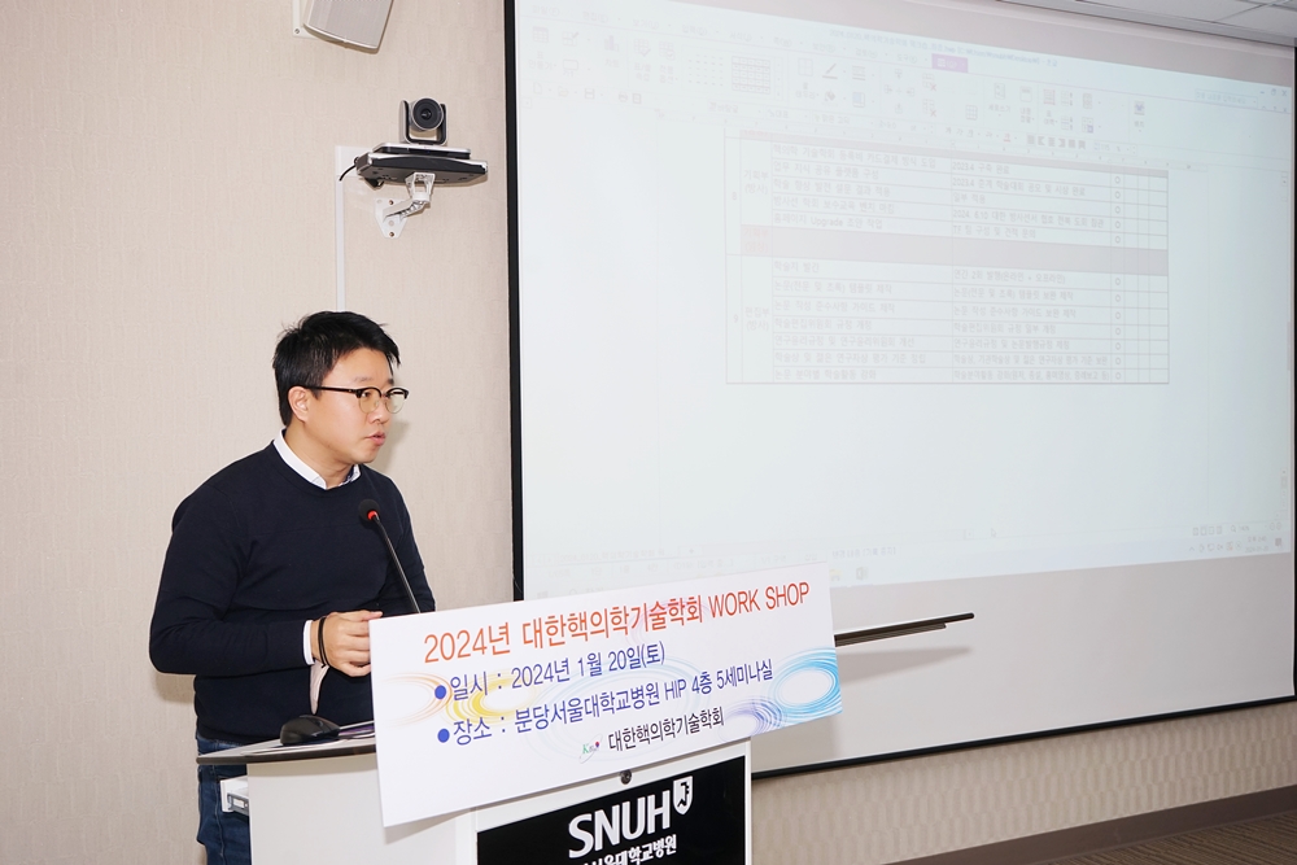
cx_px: 648
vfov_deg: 36.0
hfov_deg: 51.9
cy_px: 432
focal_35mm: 37
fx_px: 1333
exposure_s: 1/100
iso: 400
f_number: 6.3
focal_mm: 37
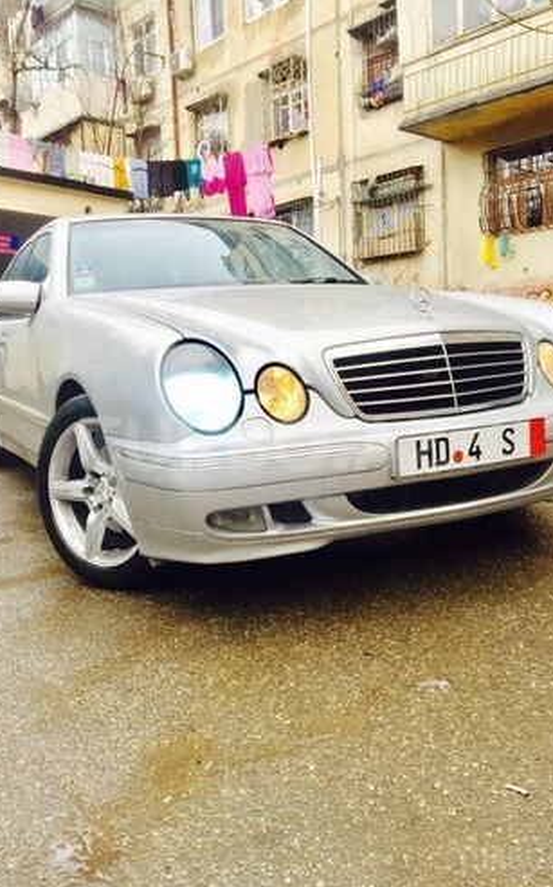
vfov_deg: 61.3
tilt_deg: -5.7
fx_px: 748
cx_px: 265
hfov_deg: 40.5
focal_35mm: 31
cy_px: 444
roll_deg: +2.4
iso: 32
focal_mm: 4.15
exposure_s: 1/161
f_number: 2.2
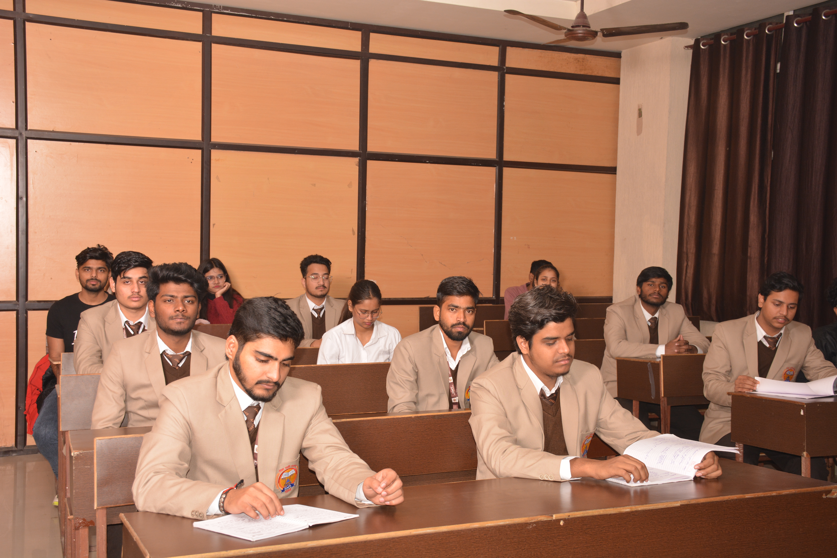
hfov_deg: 47.9
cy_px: 279
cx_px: 418
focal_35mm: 40
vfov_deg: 33.0
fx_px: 942
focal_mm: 27
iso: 400
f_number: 6.3
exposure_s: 1/100
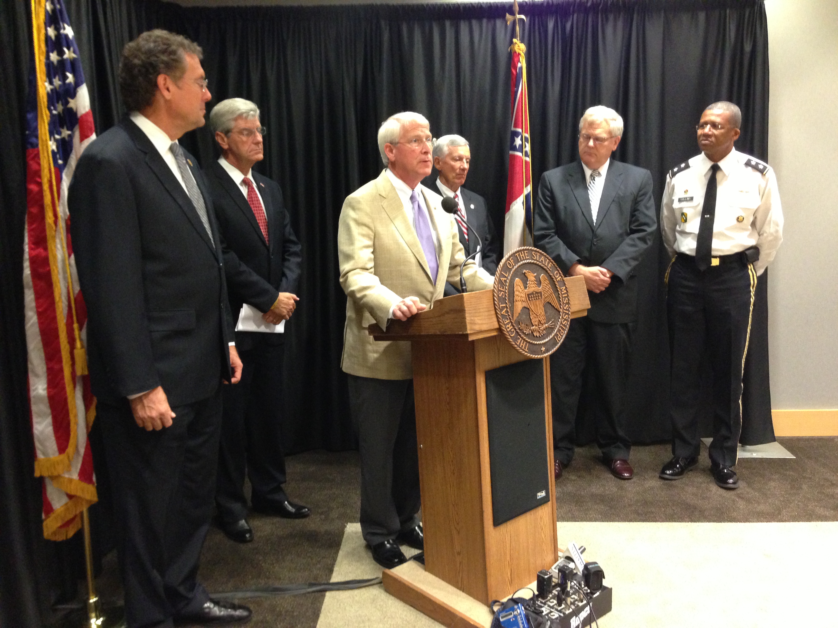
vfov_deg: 42.9
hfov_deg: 55.4
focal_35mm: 33
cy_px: 314
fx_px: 799
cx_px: 419
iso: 400
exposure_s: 1/20
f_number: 2.4
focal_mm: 4.13
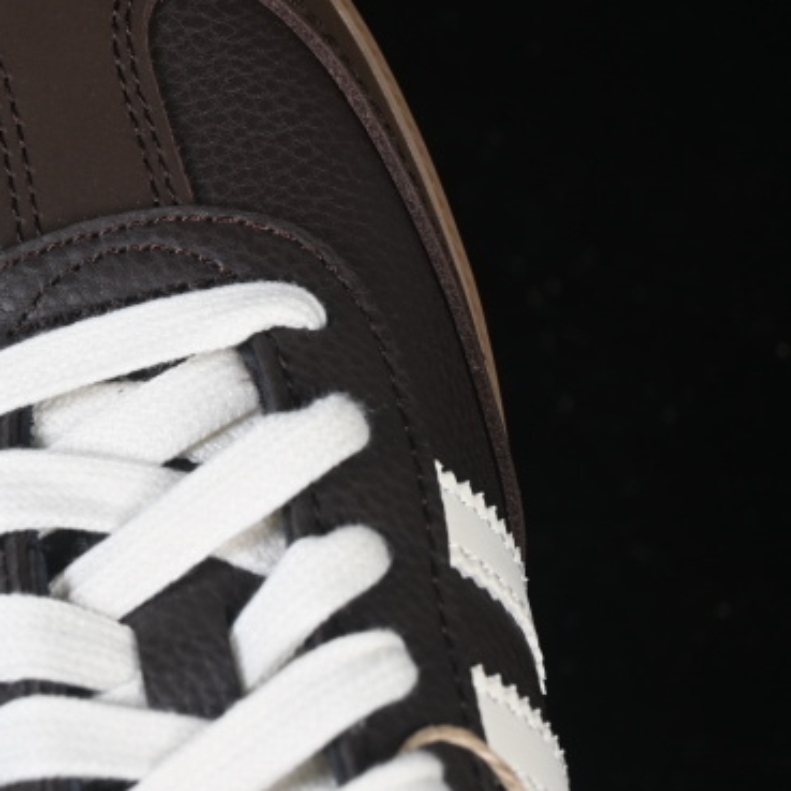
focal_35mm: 138
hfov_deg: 12.6
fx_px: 3568
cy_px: 346
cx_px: 118
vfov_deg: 12.6
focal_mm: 50
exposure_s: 1/60
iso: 160
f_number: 6.3
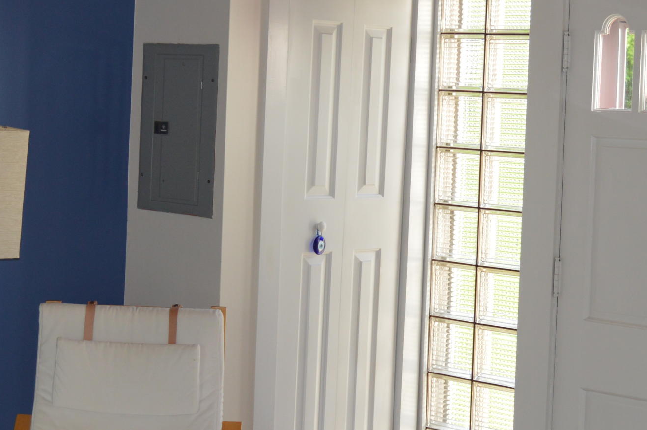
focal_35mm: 82
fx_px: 1472
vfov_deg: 16.6
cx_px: 364
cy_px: 164
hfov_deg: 24.8
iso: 400
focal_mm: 24
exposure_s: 1/100
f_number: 4
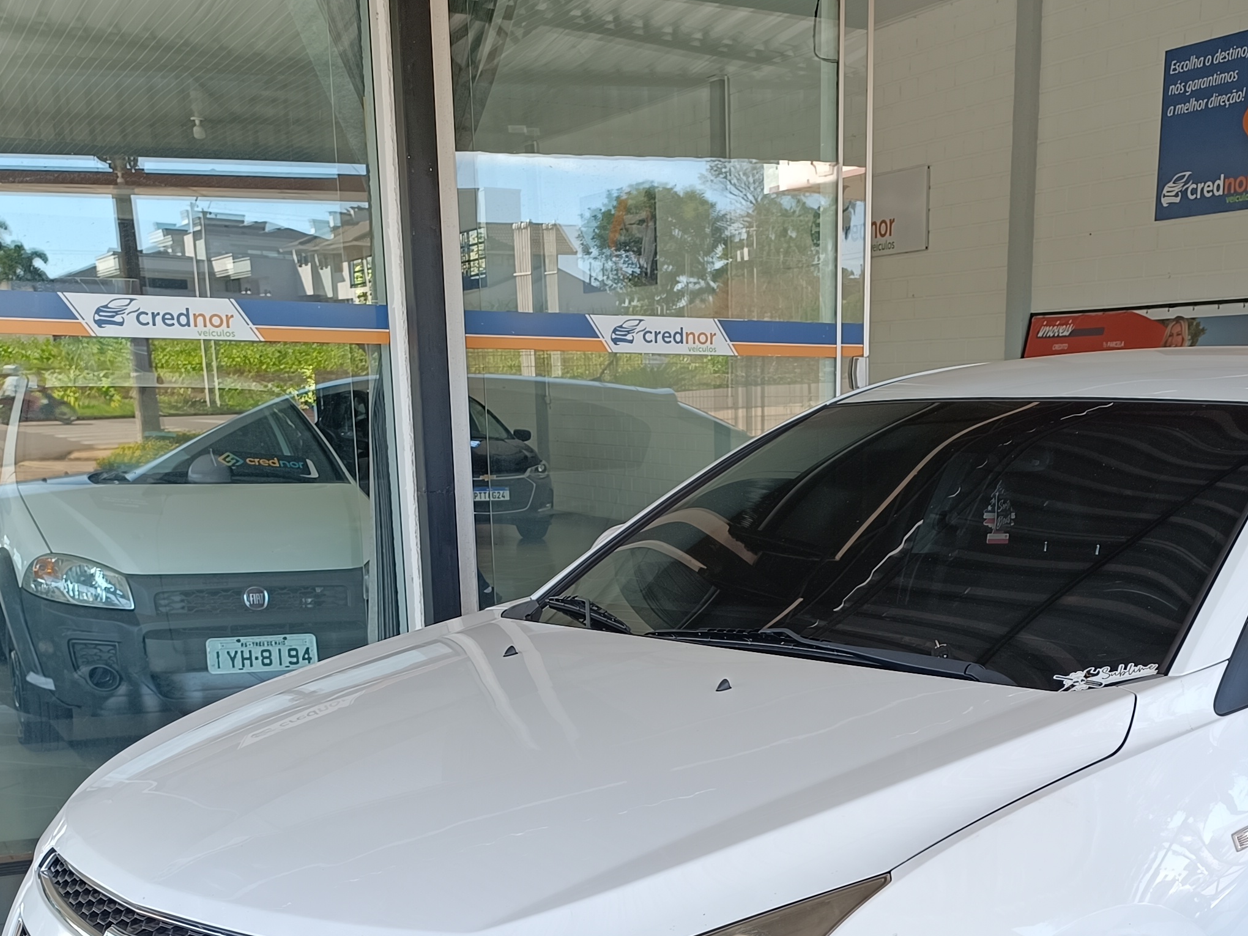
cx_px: 833
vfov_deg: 28.7
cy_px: 898
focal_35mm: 48
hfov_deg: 39.2
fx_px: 1731
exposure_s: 1/120
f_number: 1.65
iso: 80
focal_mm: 6.14
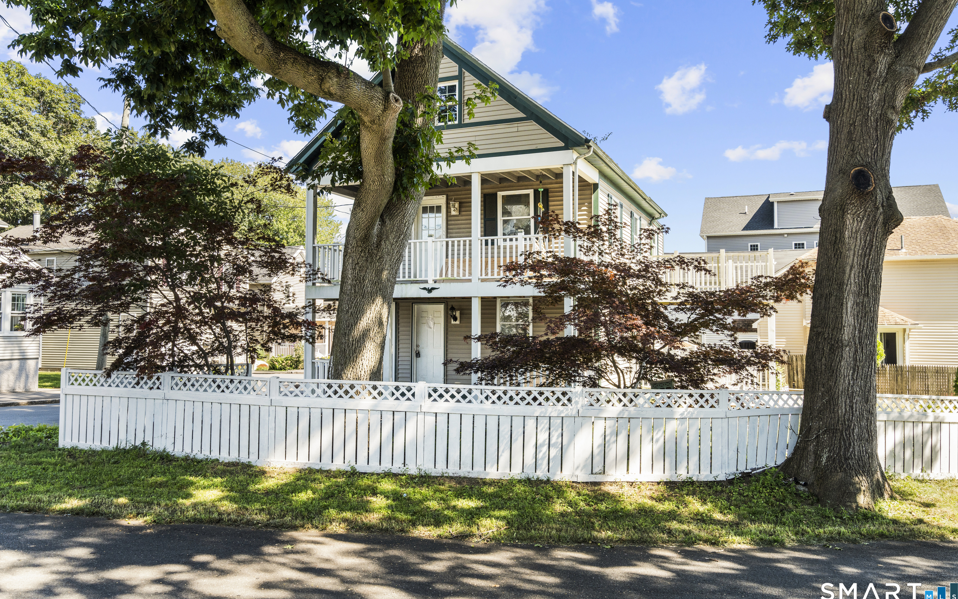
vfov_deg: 44.5
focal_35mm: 28
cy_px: 283
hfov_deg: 66.5
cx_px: 478
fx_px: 731
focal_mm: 27
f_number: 9
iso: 200
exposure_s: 1/20
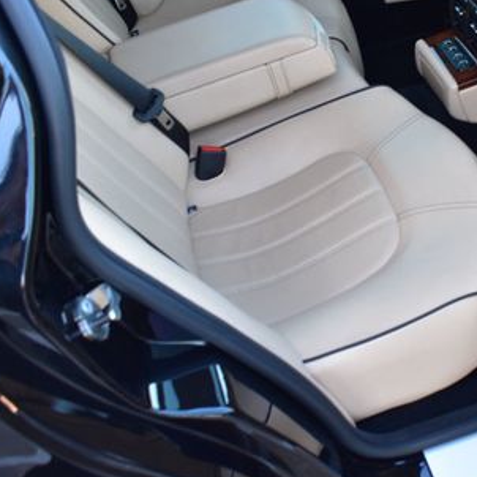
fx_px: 842
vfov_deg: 31.5
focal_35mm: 54
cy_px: 172
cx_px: 430
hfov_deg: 30.3
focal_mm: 20
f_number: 6.3
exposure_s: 1/20
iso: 400
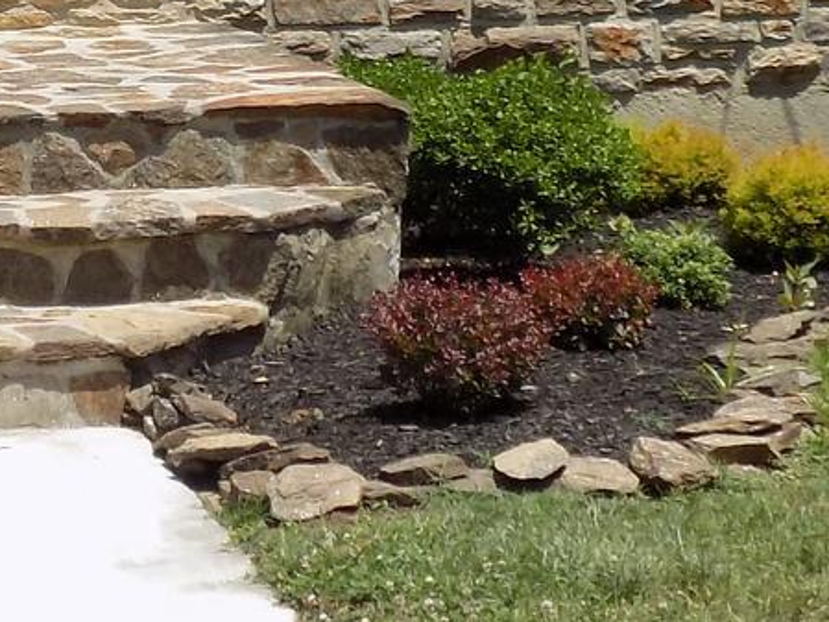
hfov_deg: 12.6
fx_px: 3713
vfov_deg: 9.5
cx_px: 60
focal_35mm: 155
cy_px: -20
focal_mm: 6.1
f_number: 3.4
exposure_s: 1/1250
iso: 80
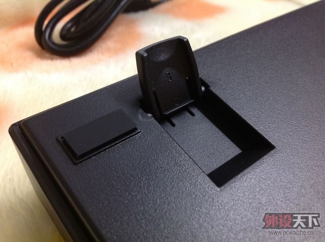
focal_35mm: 35
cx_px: 162
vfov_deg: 40.6
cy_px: 121
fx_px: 328
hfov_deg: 52.7
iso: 200
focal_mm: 4.28
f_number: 2.4
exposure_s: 1/17
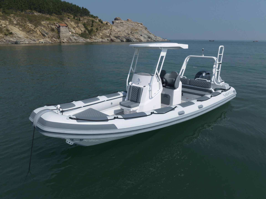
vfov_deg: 56.8
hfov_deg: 71.6
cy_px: 100
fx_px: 184
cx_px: 133
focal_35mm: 24
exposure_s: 1/5000
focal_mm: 12.29
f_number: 2.8
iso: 160
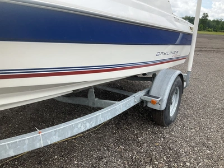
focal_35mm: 29
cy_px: 84
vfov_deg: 48.2
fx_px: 188
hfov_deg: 61.7
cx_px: 112
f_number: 1.8
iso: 25
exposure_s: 1/650
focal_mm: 3
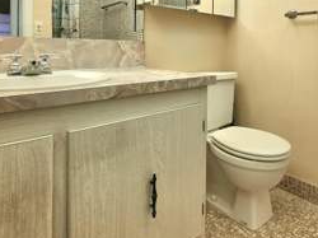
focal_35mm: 25
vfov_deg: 52.0
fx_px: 229
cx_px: 177
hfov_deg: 69.2
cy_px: 54
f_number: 1.9
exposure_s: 1/120
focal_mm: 2.2
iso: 64
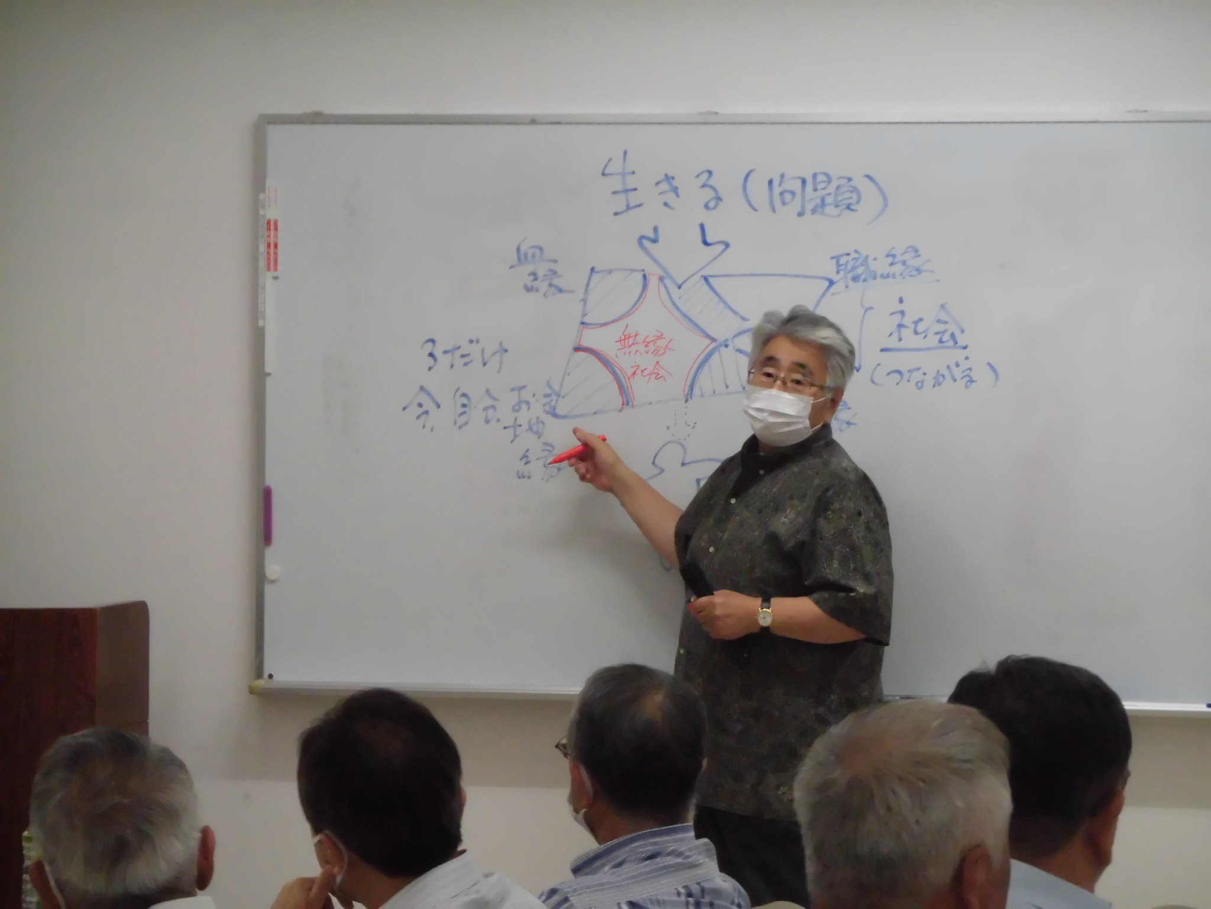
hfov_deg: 9.1
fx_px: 7591
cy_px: 454
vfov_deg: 6.8
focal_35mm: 217
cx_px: 606
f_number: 5.8
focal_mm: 38.8
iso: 800
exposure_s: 1/250
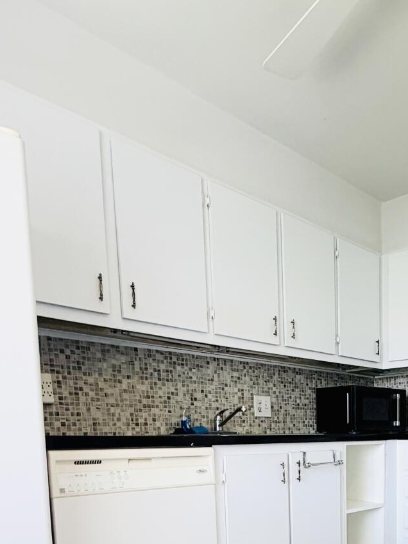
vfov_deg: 48.7
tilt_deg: -6.3
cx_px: 365
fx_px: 519
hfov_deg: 39.9
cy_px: 501
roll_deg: +0.1
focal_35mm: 33
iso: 250
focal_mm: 2.22
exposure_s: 1/121
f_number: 2.2
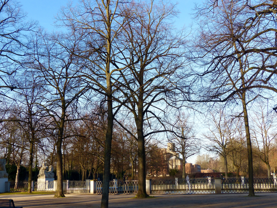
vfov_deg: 34.3
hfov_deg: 44.8
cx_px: 138
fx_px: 336
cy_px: 104
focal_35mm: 42
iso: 100
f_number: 4
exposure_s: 1/250
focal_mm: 7.6
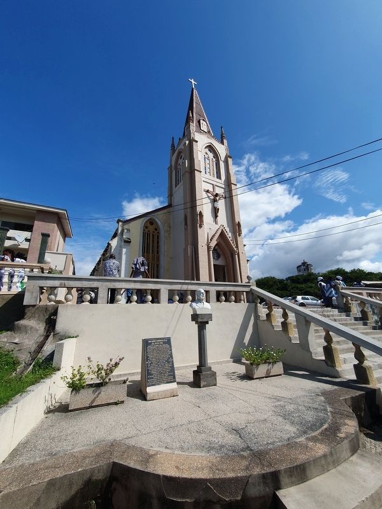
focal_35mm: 13
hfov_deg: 89.9
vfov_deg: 106.2
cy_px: 254
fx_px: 191
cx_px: 191
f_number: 2.2
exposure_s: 1/1616
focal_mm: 1.8
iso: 50
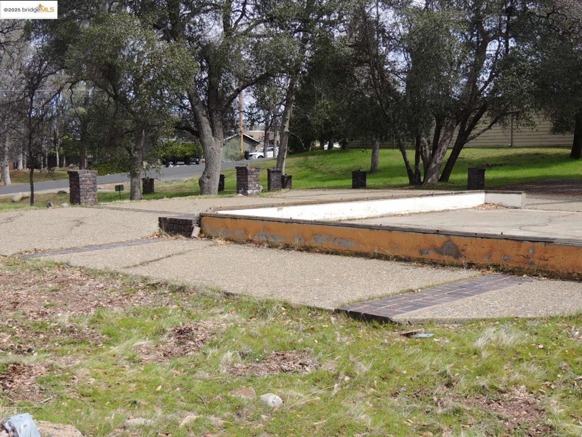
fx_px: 790
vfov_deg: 30.9
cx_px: 291
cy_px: 218
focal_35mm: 47
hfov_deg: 40.4
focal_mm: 8.3
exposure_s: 1/640
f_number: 3.5
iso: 100
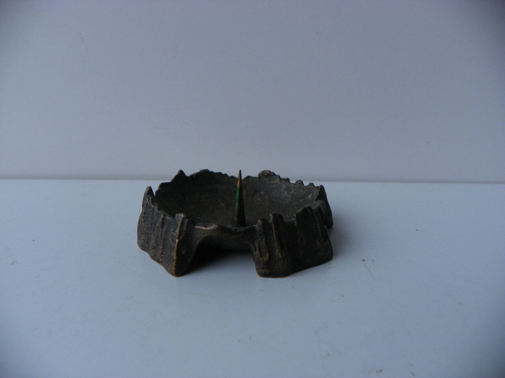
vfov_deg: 53.1
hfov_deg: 67.3
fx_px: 379
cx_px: 252
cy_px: 189
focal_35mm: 26
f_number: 2.8
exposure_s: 1/60
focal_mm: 4.6
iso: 64
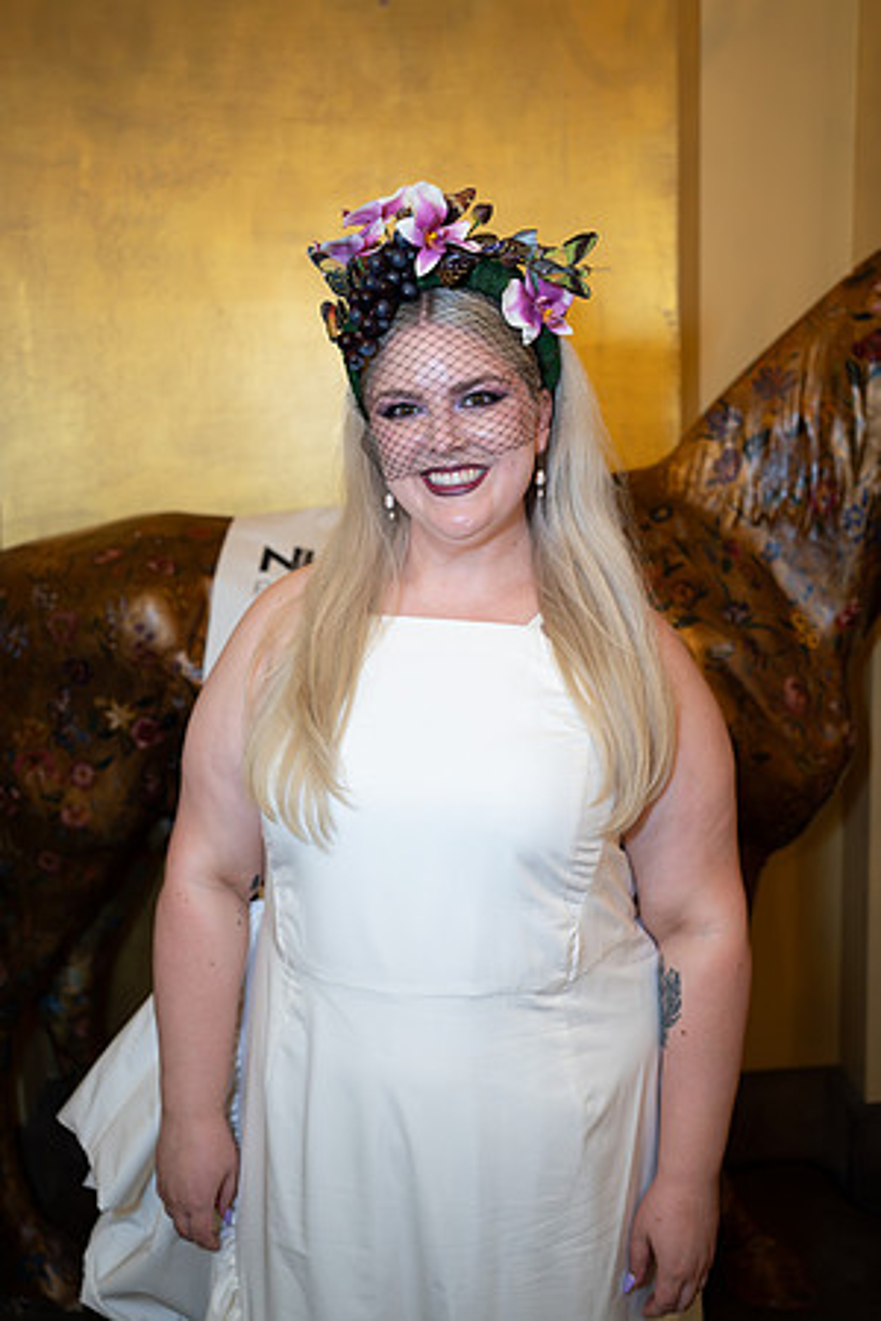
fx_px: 1285
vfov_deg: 54.4
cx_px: 440
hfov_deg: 37.9
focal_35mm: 35
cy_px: 660
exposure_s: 1/100
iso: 800
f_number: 3.2
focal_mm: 35
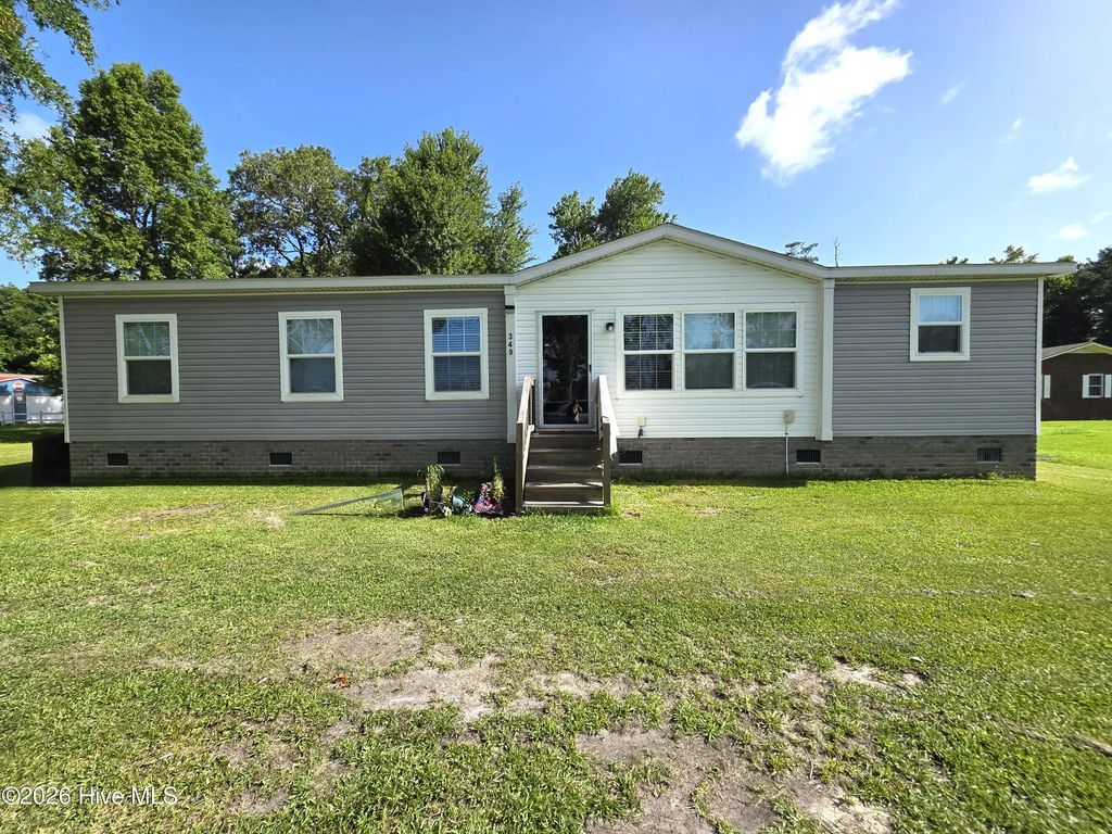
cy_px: 417
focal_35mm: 13
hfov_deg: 106.2
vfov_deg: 89.9
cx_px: 556
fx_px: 418
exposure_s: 1/1809
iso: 40
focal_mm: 2.2
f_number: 1.9
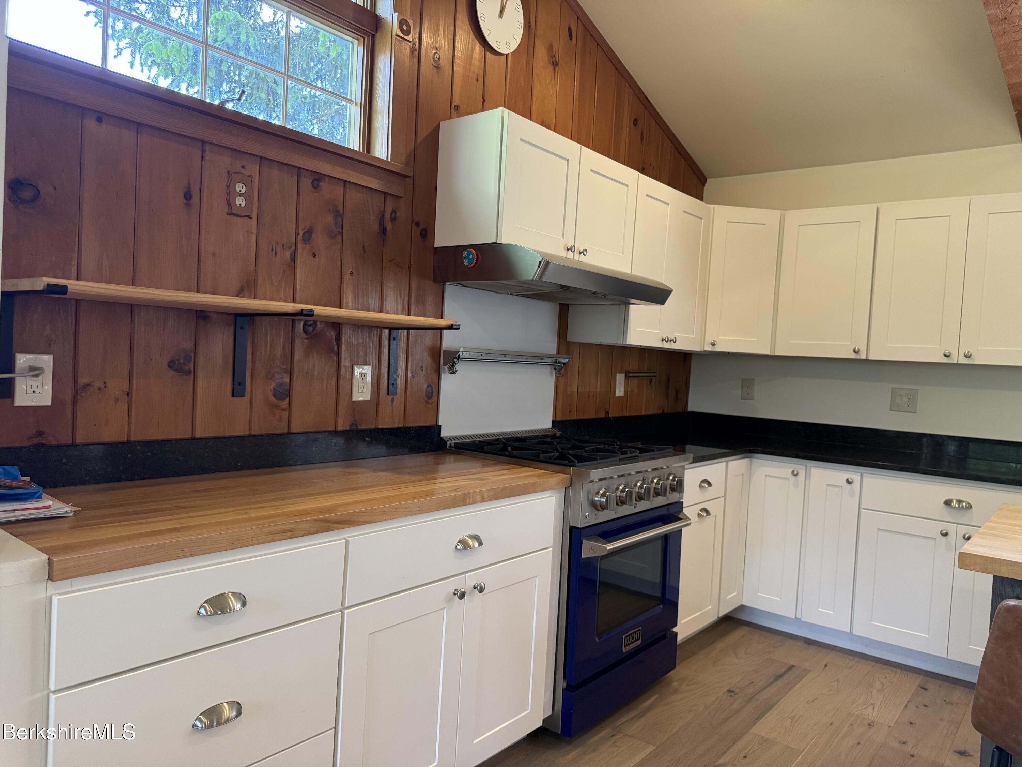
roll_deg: -3.3
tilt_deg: -1.1
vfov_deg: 56.8
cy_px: 384
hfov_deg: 71.6
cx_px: 511
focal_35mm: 24
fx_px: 709
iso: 320
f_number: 1.78
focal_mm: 6.76
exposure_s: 1/120
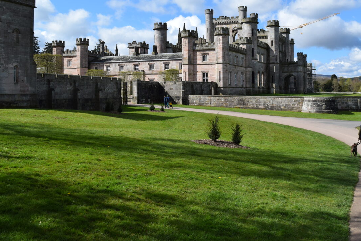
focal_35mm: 36
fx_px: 361
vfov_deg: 36.7
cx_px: 234
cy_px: 90
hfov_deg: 52.3
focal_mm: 18
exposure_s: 1/1600
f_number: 7.1
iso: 400
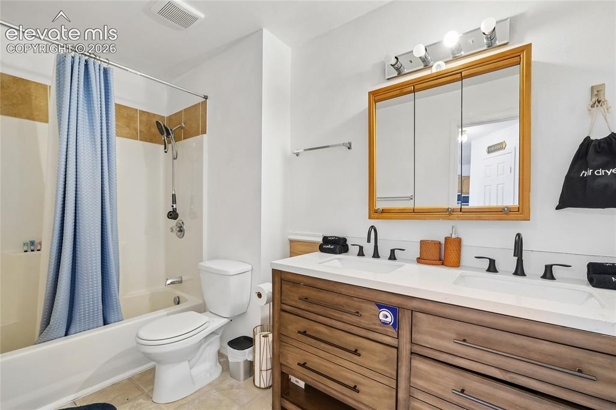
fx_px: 257
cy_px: 205
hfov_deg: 100.4
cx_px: 308
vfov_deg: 77.3
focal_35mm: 15
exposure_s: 1/2.5
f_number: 8
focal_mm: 10
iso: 800
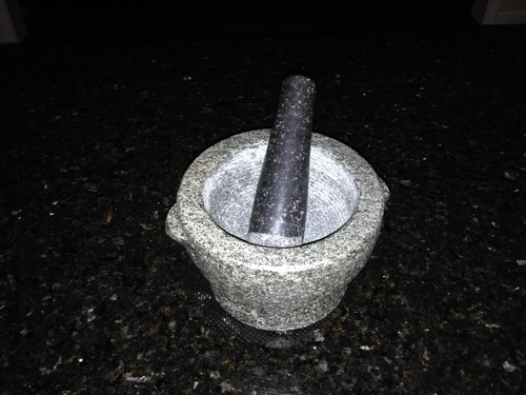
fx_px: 501
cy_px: 198
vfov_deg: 42.9
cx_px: 263
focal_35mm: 33
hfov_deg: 55.4
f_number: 2.4
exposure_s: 1/16
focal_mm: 4.12
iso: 160
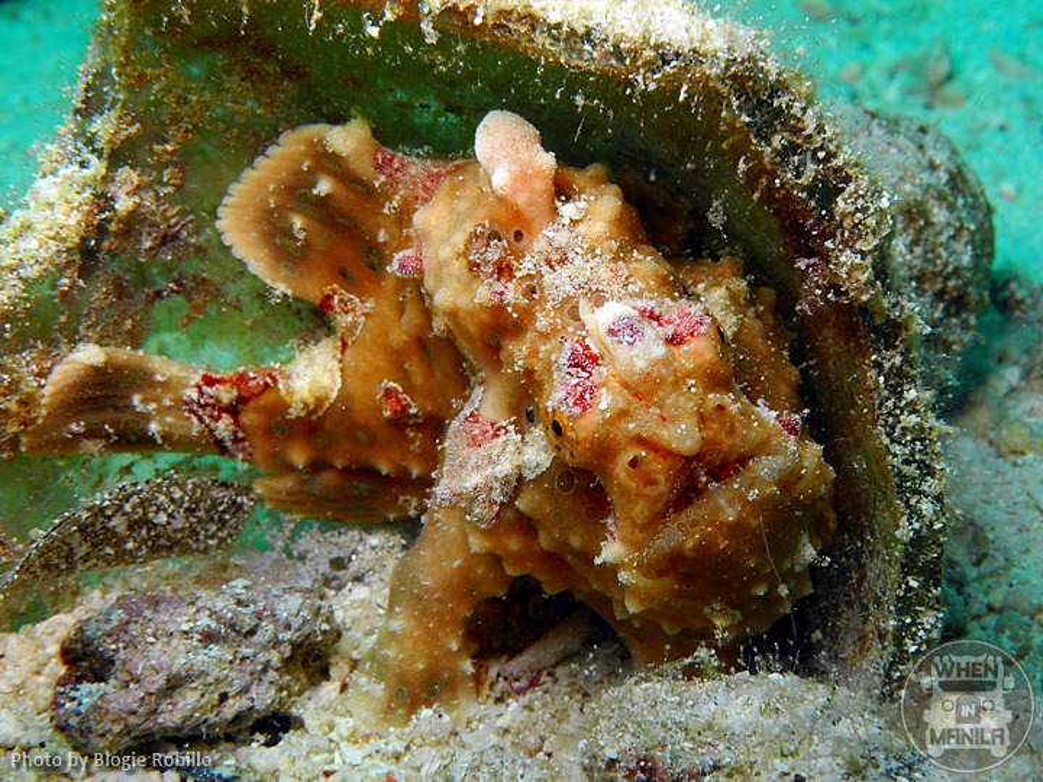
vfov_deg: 35.1
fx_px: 1235
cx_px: 522
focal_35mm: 41
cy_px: 391
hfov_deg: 45.8
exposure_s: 1/200
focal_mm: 8.8
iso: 100
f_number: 8
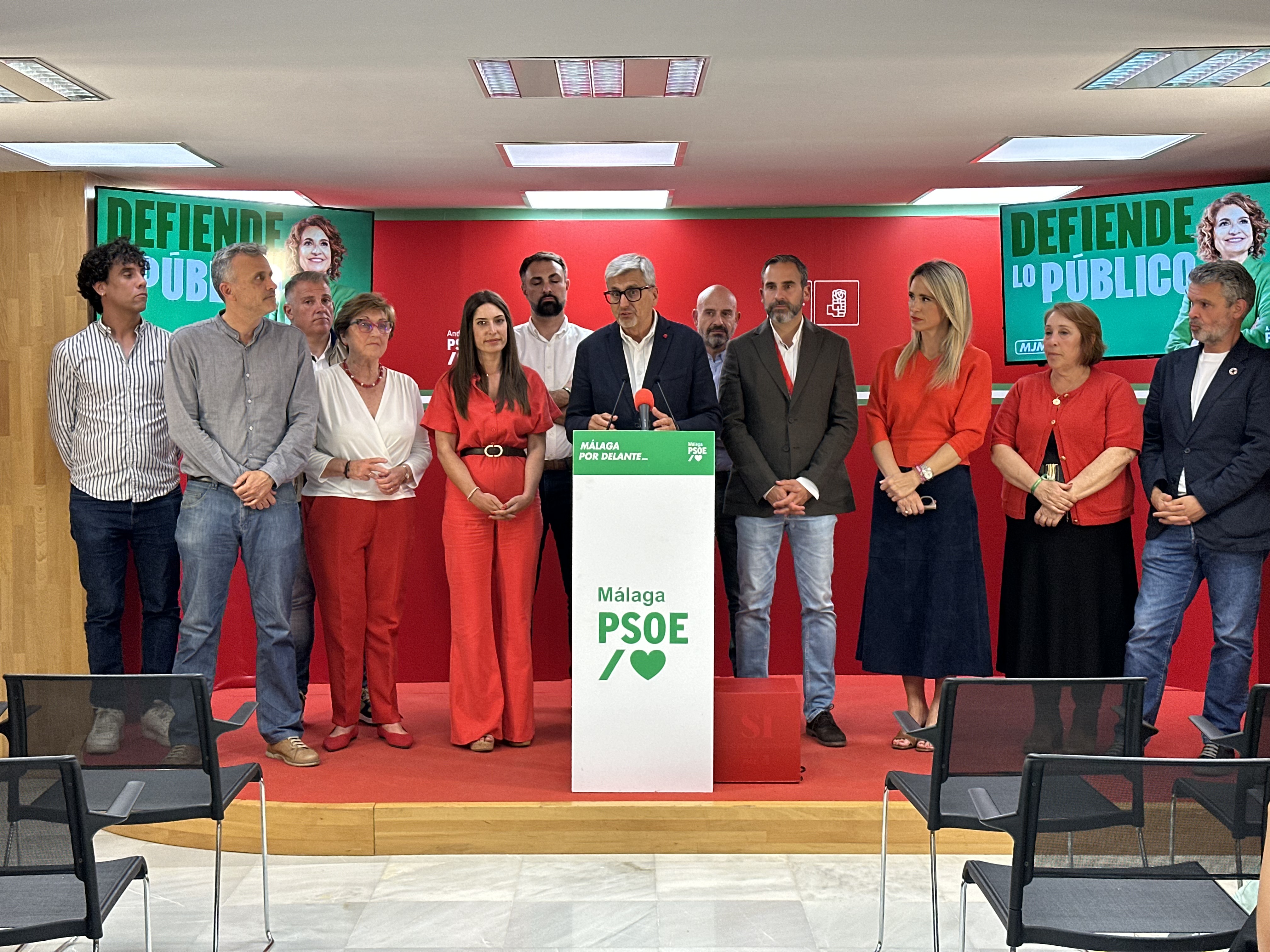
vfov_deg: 30.3
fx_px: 1761
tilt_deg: -3.2
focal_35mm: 48
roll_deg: -0.1
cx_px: 635
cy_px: 476
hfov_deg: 39.7
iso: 125
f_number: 1.78
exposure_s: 1/100
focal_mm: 6.86
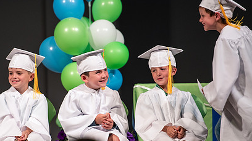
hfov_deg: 7.2
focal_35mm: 298
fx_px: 1990
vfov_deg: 4.1
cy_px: 95
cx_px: 103
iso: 500
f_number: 2.8
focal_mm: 200
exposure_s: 1/400
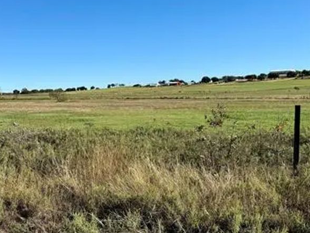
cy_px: 119
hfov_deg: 41.8
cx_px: 41
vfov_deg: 34.4
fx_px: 376
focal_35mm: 42
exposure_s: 1/4310
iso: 80
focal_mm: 6.76
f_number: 1.78
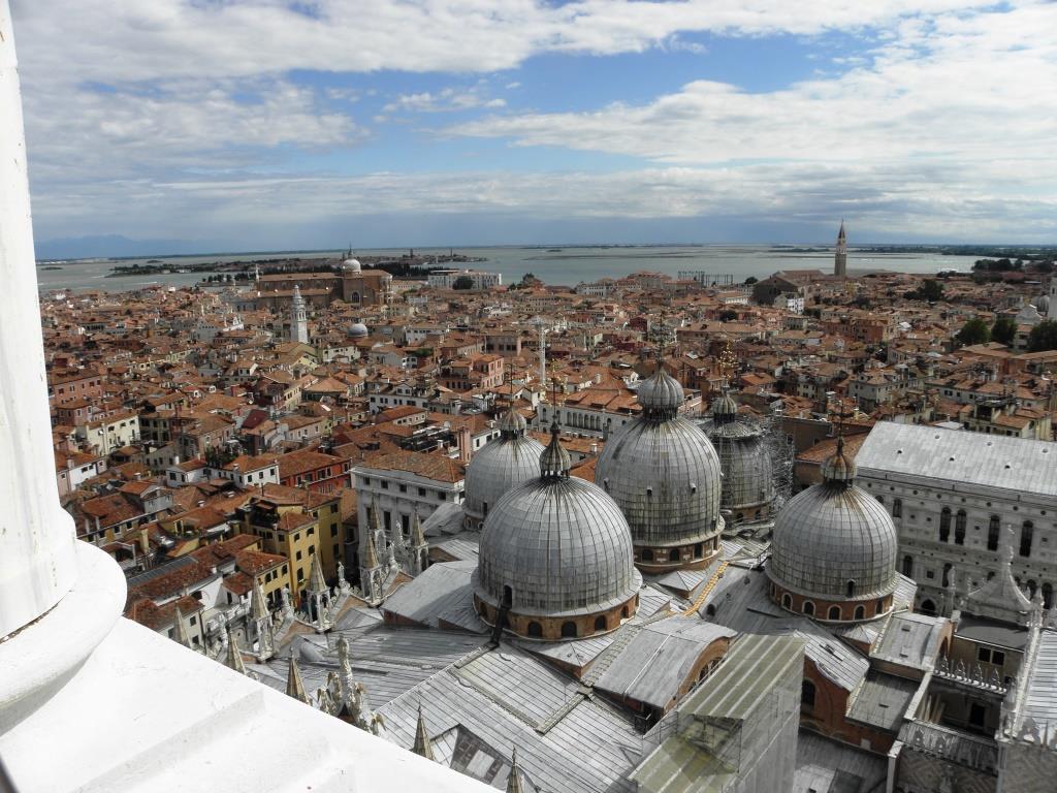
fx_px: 794
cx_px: 528
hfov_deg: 67.3
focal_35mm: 26
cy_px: 396
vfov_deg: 53.1
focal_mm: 4.6
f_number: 5.6
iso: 64
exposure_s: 1/500
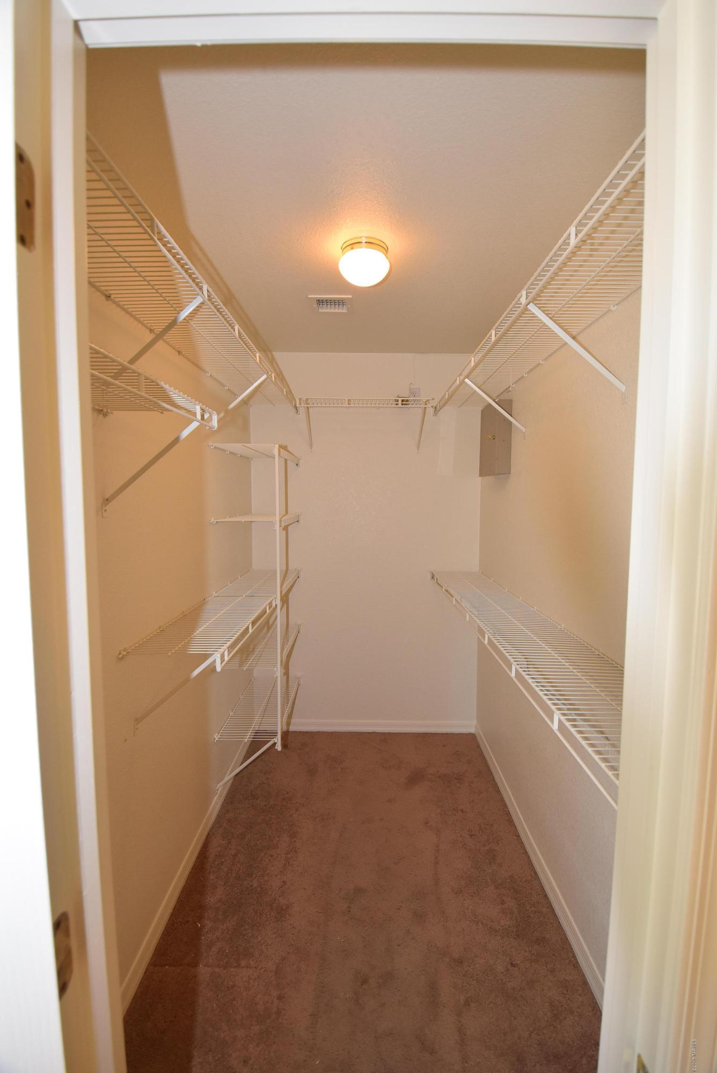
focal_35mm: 15
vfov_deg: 100.4
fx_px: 447
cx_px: 358
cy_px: 536
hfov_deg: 77.4
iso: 800
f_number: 4.5
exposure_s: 1/80
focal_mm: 10
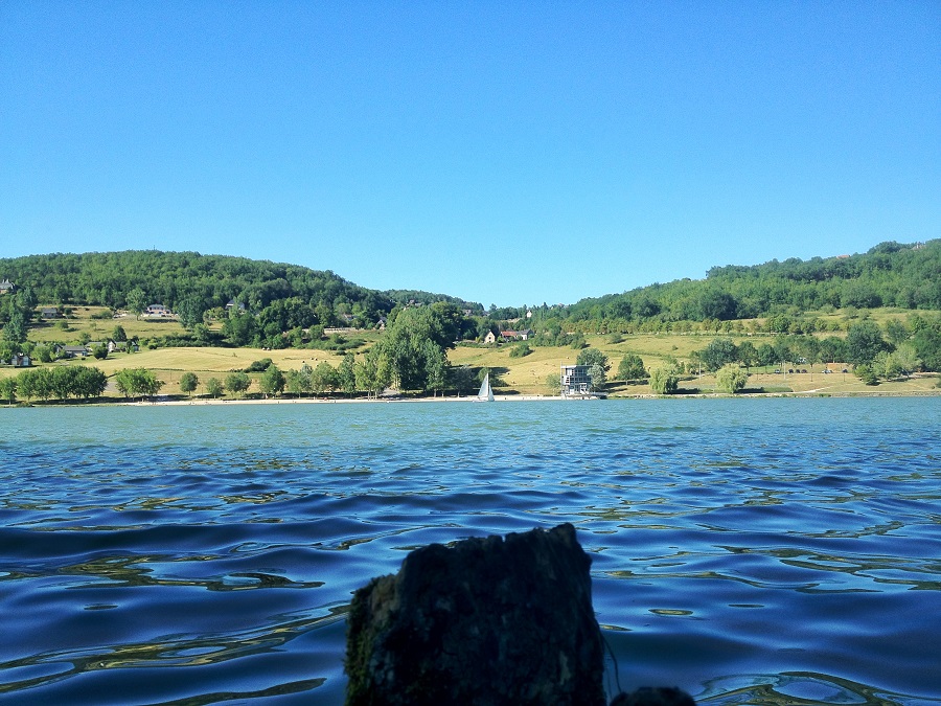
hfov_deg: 52.6
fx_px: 951
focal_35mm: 35
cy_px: 353
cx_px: 470
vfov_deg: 40.7
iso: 64
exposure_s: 1/1126
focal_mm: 4.28
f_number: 2.4
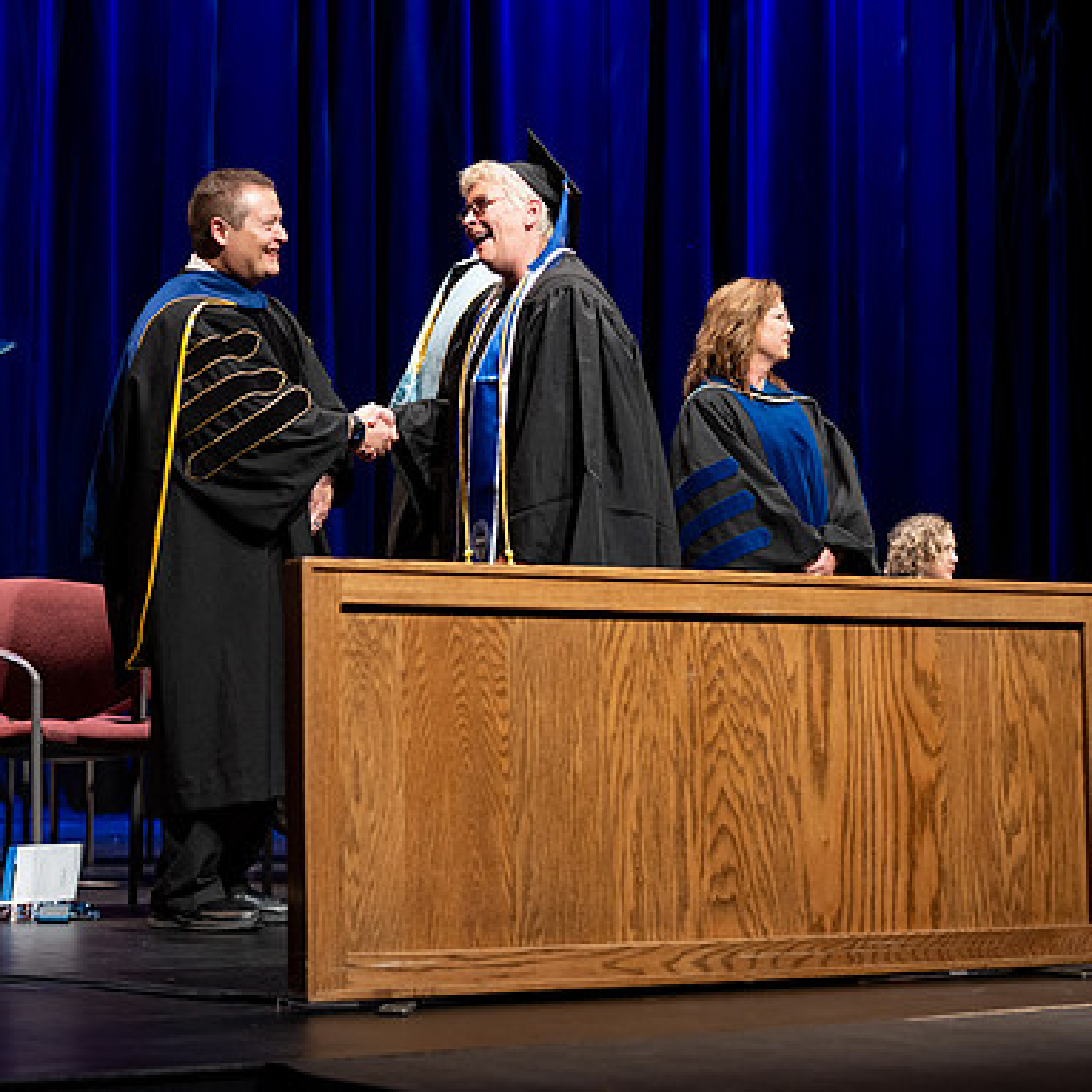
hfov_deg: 19.2
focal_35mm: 90
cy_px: 549
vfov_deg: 19.3
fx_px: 3212
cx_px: 362
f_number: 2.8
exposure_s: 1/250
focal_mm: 70
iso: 640
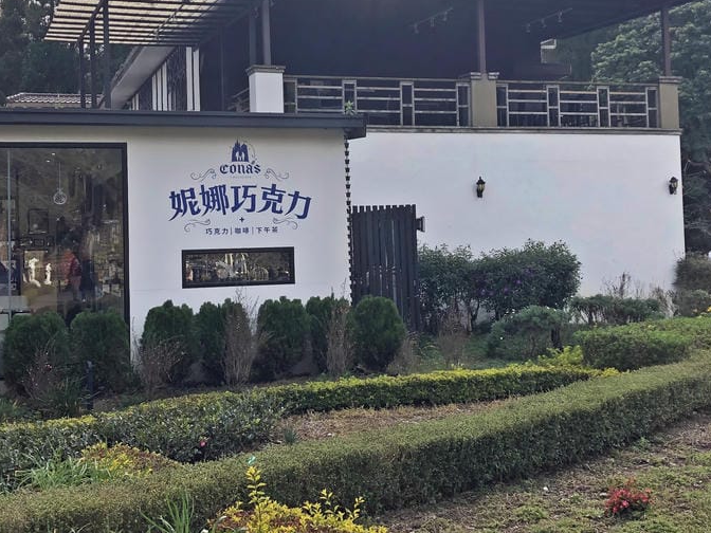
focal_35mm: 50
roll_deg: +0.3
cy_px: 215
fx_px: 1027
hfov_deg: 38.1
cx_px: 310
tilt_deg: +1.1
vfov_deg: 29.0
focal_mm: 3.99
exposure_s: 1/727
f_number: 1.8
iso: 20
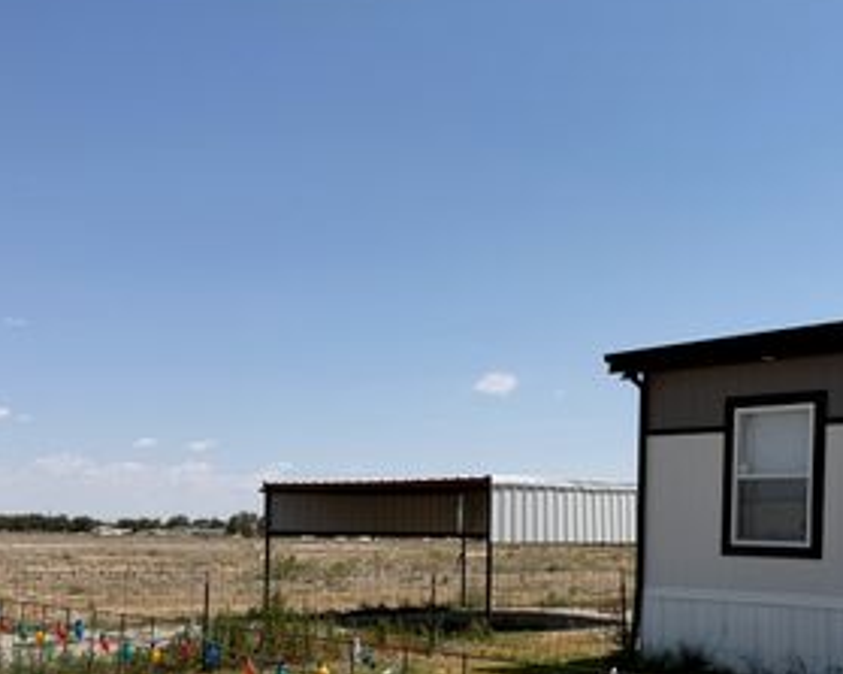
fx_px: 1048
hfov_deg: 43.6
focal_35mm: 42
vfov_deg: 34.7
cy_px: 521
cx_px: 502
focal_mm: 6.76
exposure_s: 1/7353
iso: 80
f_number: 1.78
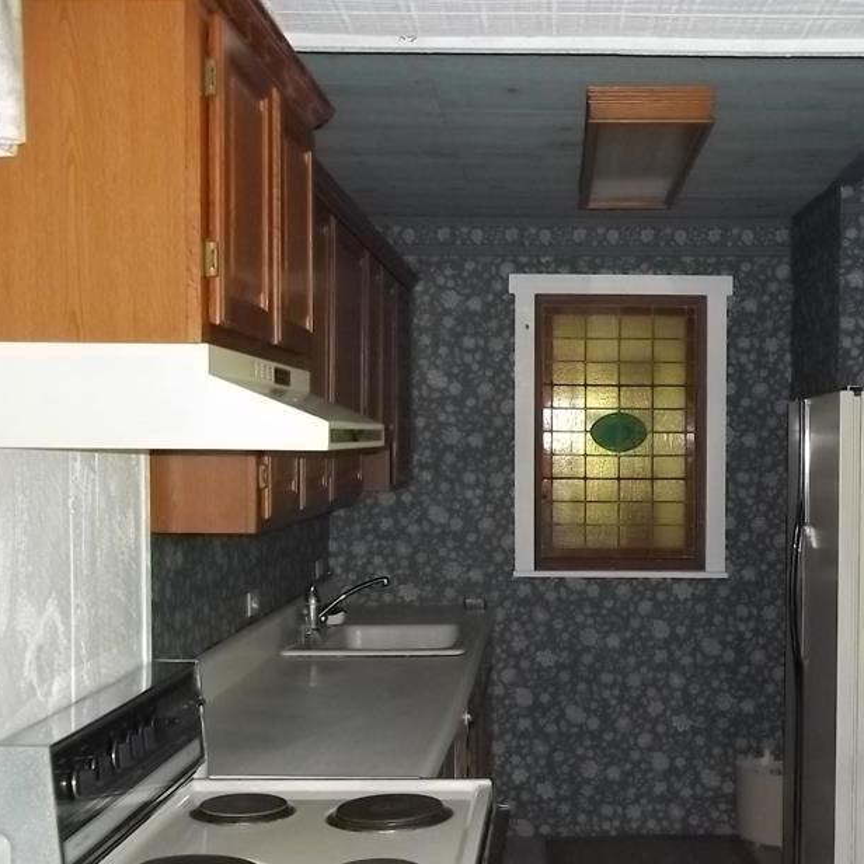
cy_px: 527
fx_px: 1327
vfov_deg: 35.9
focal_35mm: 47
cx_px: 598
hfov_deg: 35.6
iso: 250
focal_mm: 5.7
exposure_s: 1/30
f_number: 2.9
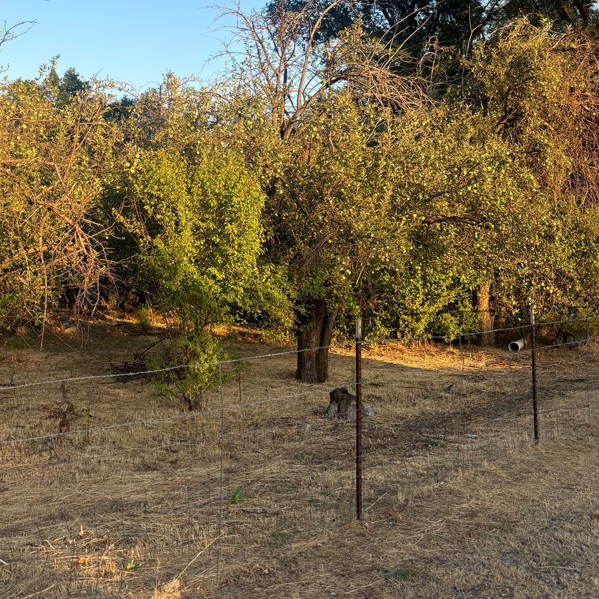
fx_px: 822
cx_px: 210
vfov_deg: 39.8
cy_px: 225
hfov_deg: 39.6
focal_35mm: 42
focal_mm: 5.96
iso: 50
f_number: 1.6
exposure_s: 1/732
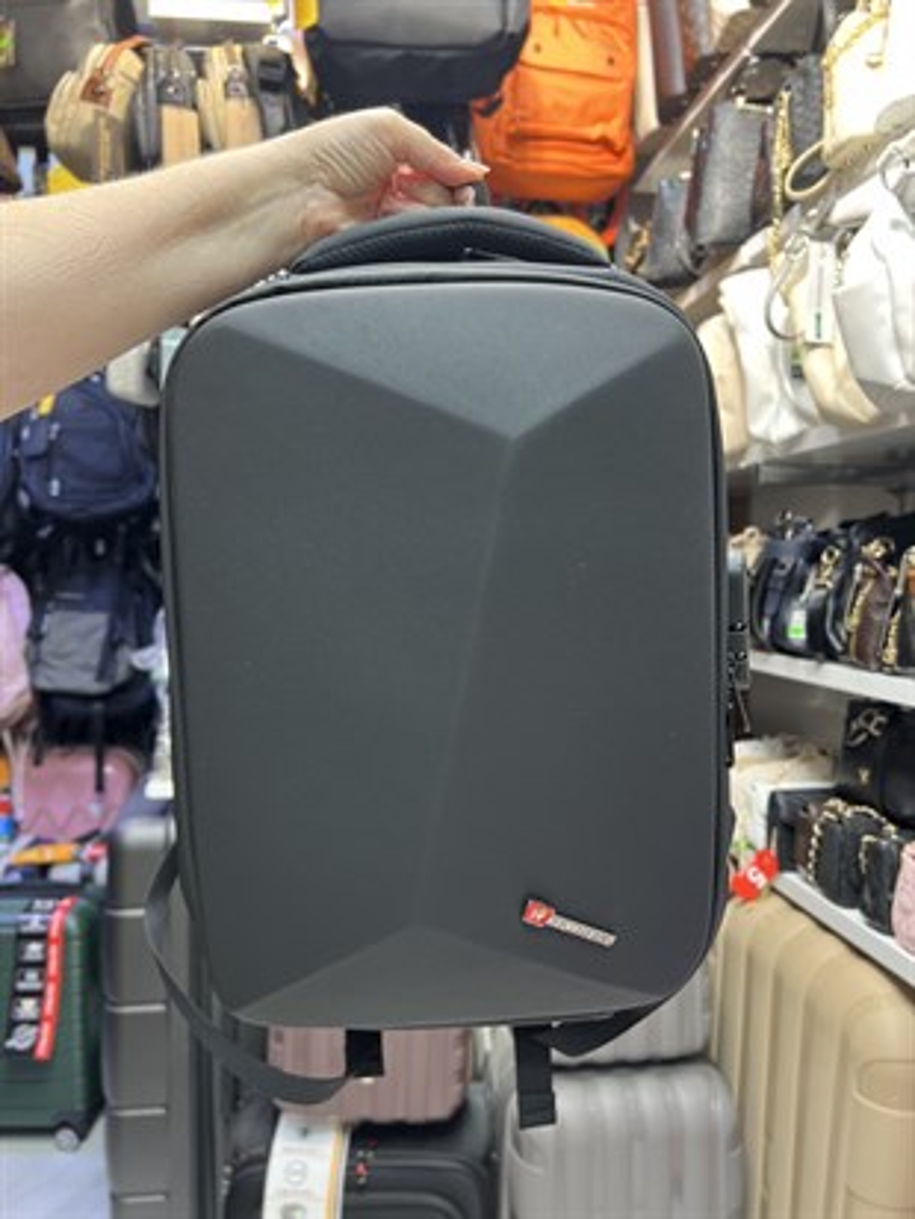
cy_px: 610
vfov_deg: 67.3
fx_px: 916
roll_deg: -0.6
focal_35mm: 26
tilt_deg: -2.6
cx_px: 458
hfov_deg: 53.1
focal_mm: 5.7
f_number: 1.5
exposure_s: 1/100
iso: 125
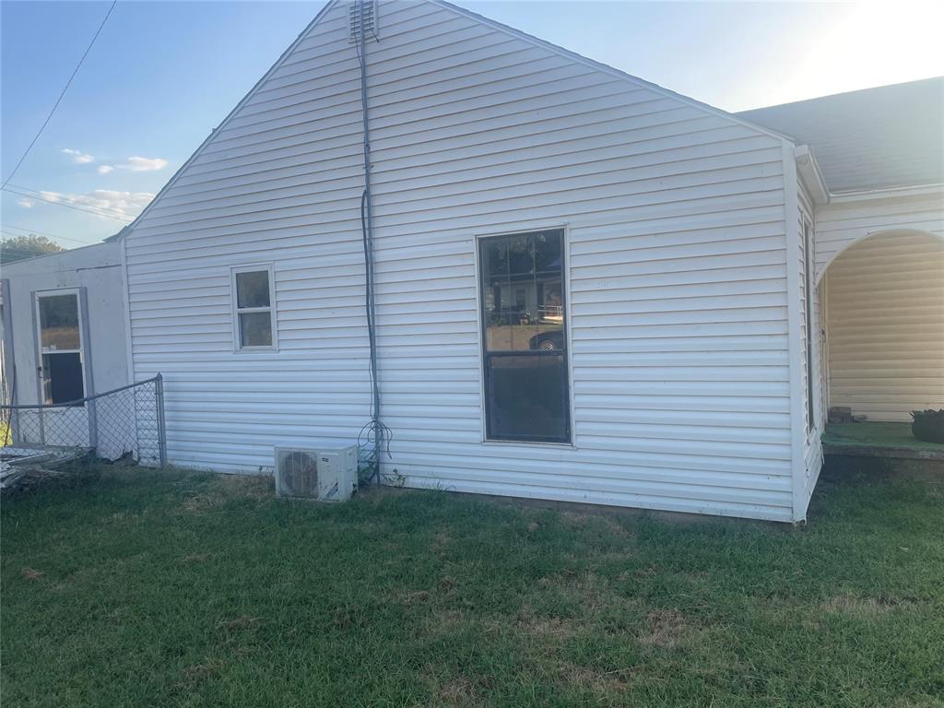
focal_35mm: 26
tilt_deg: -2.4
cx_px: 472
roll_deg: +2.8
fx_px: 709
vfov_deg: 53.1
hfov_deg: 67.3
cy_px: 354
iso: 32
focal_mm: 4.2
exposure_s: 1/979
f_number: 1.6
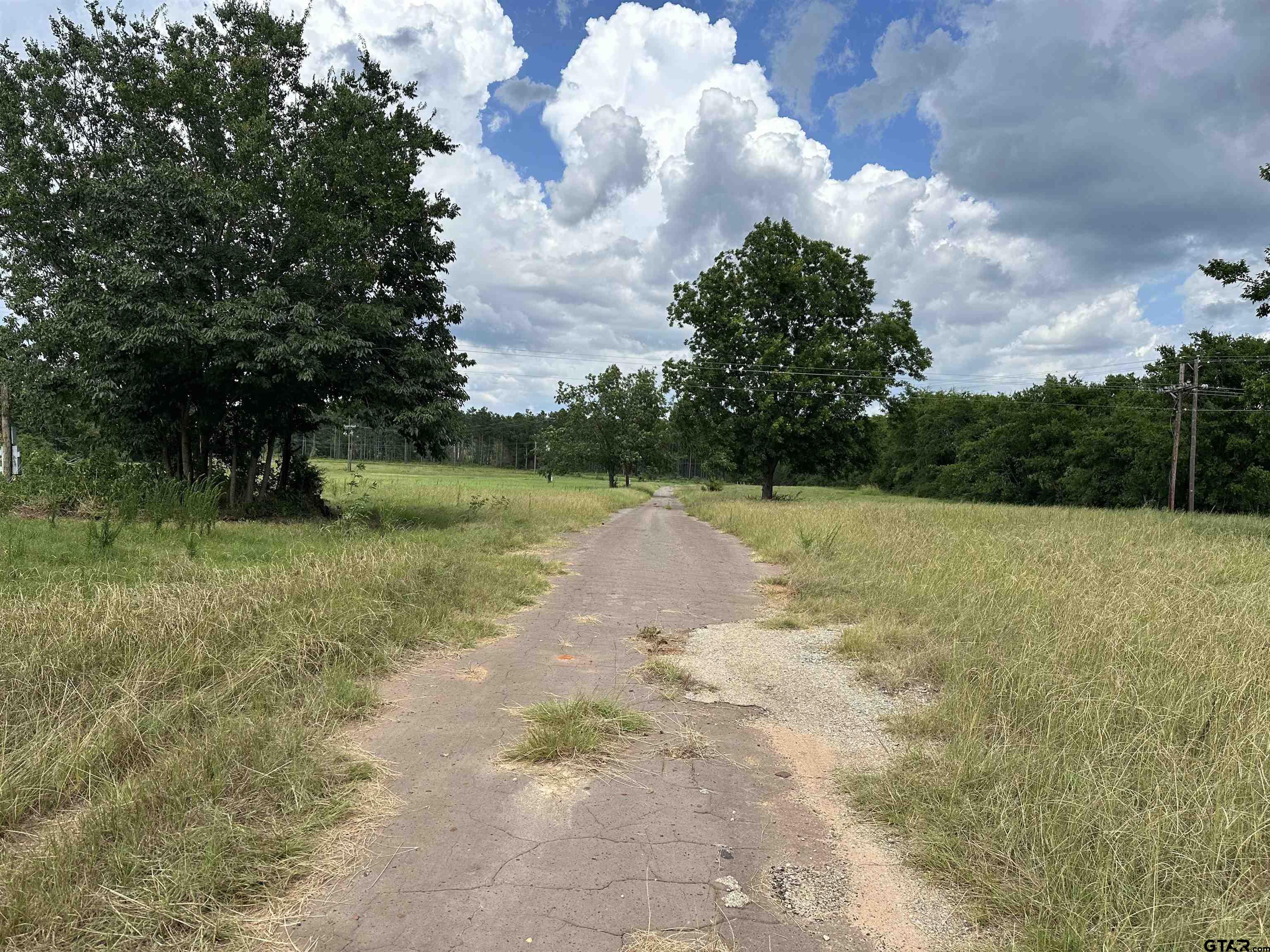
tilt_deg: -1.0
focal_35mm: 24
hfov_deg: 71.6
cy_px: 476
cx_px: 635
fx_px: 881
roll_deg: -2.1
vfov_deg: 56.8
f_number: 1.78
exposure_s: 1/3597
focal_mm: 6.86
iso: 80
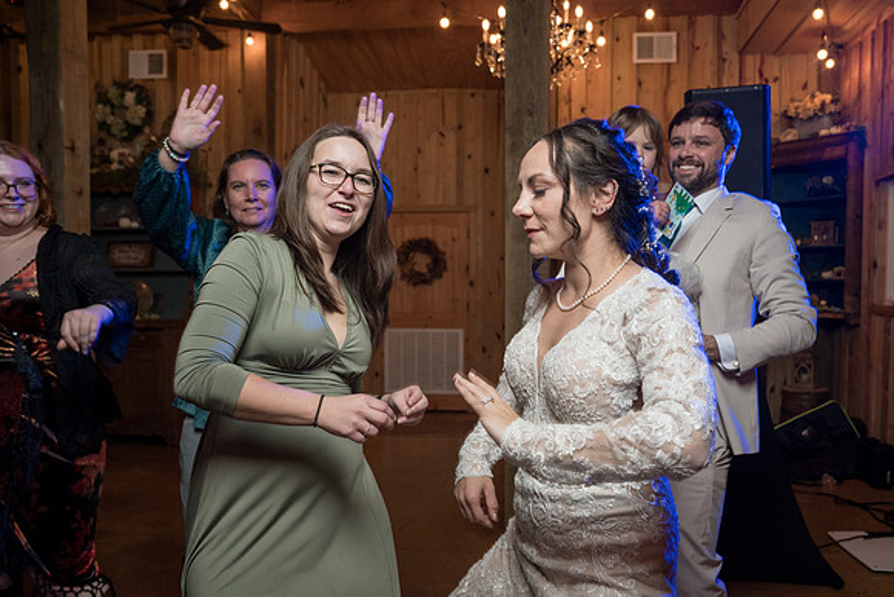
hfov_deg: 62.3
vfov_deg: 44.0
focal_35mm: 30
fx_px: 738
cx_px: 481
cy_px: 321
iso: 2000
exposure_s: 1/100
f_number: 4
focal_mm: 27
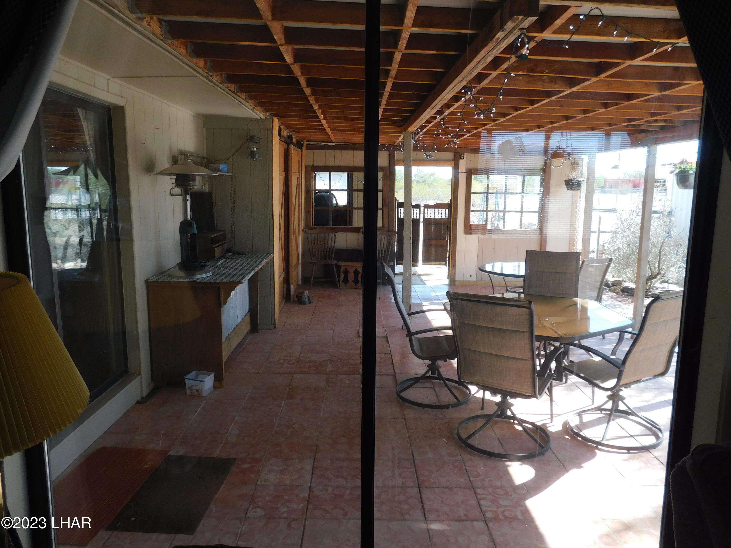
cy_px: 274
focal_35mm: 25
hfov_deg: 69.4
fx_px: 528
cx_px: 366
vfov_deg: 54.9
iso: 125
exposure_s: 1/160
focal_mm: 4.5
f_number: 3.1
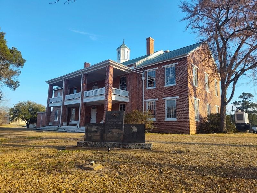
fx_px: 171
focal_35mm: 23
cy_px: 96
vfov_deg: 58.9
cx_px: 128
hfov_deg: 73.9
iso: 100
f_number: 1.8
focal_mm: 5.56
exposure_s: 1/612
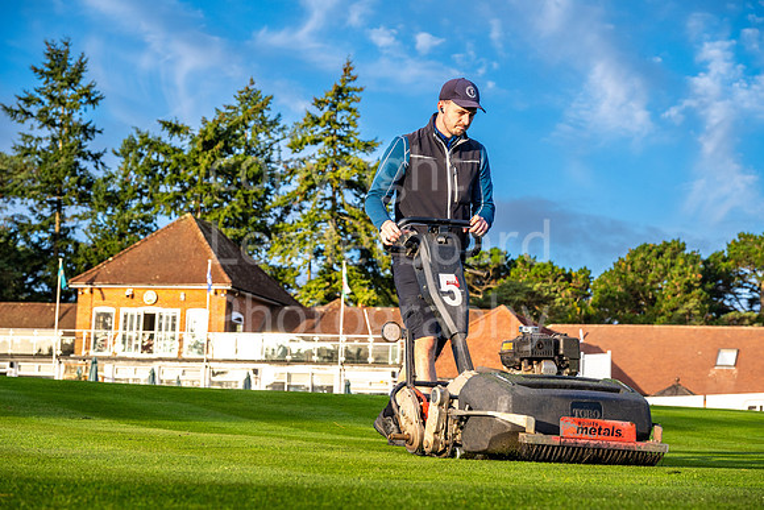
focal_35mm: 79
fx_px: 1677
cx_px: 382
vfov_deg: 17.3
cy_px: 255
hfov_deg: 25.7
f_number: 6.3
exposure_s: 1/1000
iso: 500
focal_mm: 79
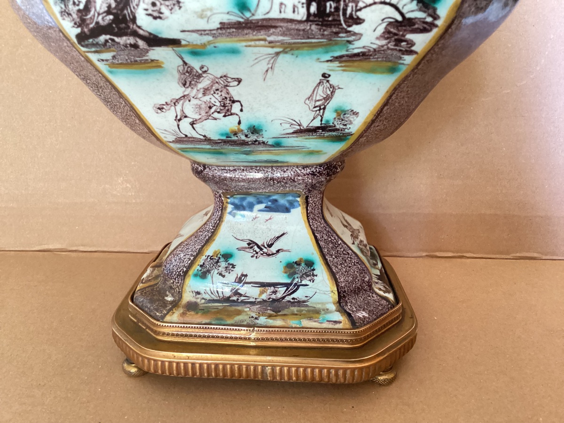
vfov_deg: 45.4
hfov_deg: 58.4
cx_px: 282
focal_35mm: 31
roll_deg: -3.4
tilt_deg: -18.7
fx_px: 505
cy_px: 212
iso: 640
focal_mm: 3.3
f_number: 2.4
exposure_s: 1/25
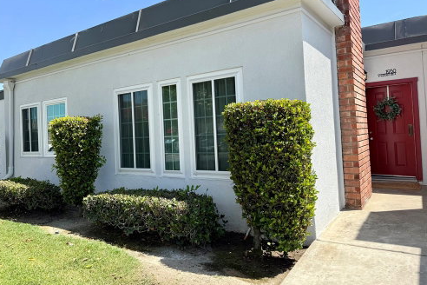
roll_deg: +2.6
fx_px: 308
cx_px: 212
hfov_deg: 69.4
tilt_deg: +3.8
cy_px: 126
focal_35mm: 26
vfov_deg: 49.5
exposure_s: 1/2525
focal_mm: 6.76
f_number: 1.78
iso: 80
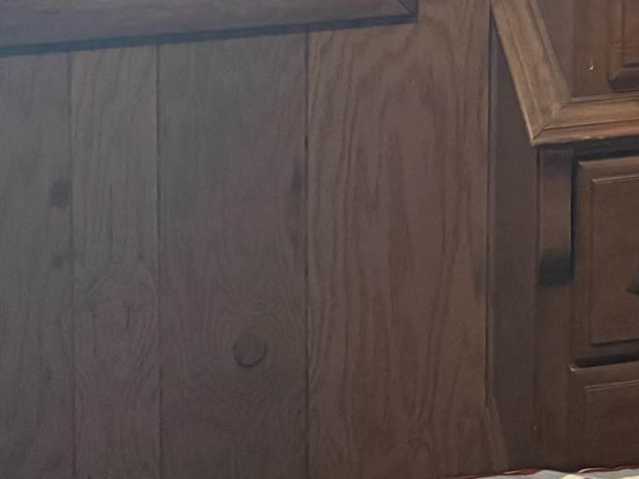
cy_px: -459
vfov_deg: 12.2
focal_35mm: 108
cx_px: 906
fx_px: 1993
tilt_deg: -4.9
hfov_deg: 16.8
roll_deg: -0.9
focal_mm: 6.76
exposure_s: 1/60
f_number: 1.78
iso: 640
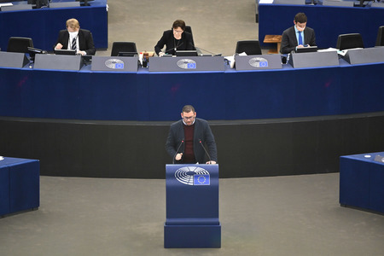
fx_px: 2133
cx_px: 192
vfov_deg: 6.9
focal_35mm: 200
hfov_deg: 10.3
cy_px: 128
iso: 1600
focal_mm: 200
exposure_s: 1/500
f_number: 2.8
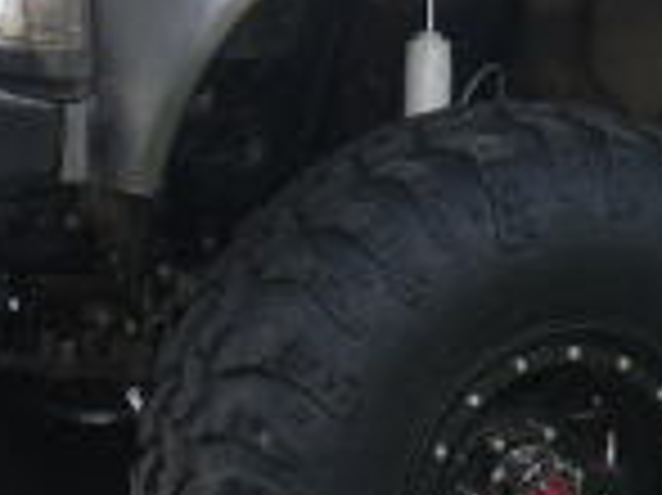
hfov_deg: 15.6
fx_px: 2331
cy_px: 166
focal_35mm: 122
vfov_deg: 12.1
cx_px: 766
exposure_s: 1/160
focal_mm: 5
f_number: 3.5
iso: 64
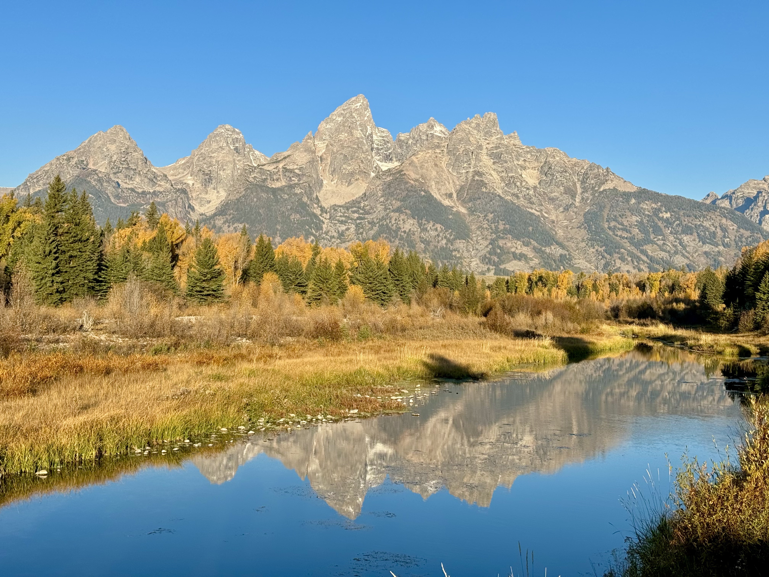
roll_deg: -0.8
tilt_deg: +0.2
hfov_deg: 39.7
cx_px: 384
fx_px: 1066
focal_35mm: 48
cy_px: 288
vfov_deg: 30.3
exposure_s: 1/2833
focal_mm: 6.76
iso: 64
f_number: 1.78
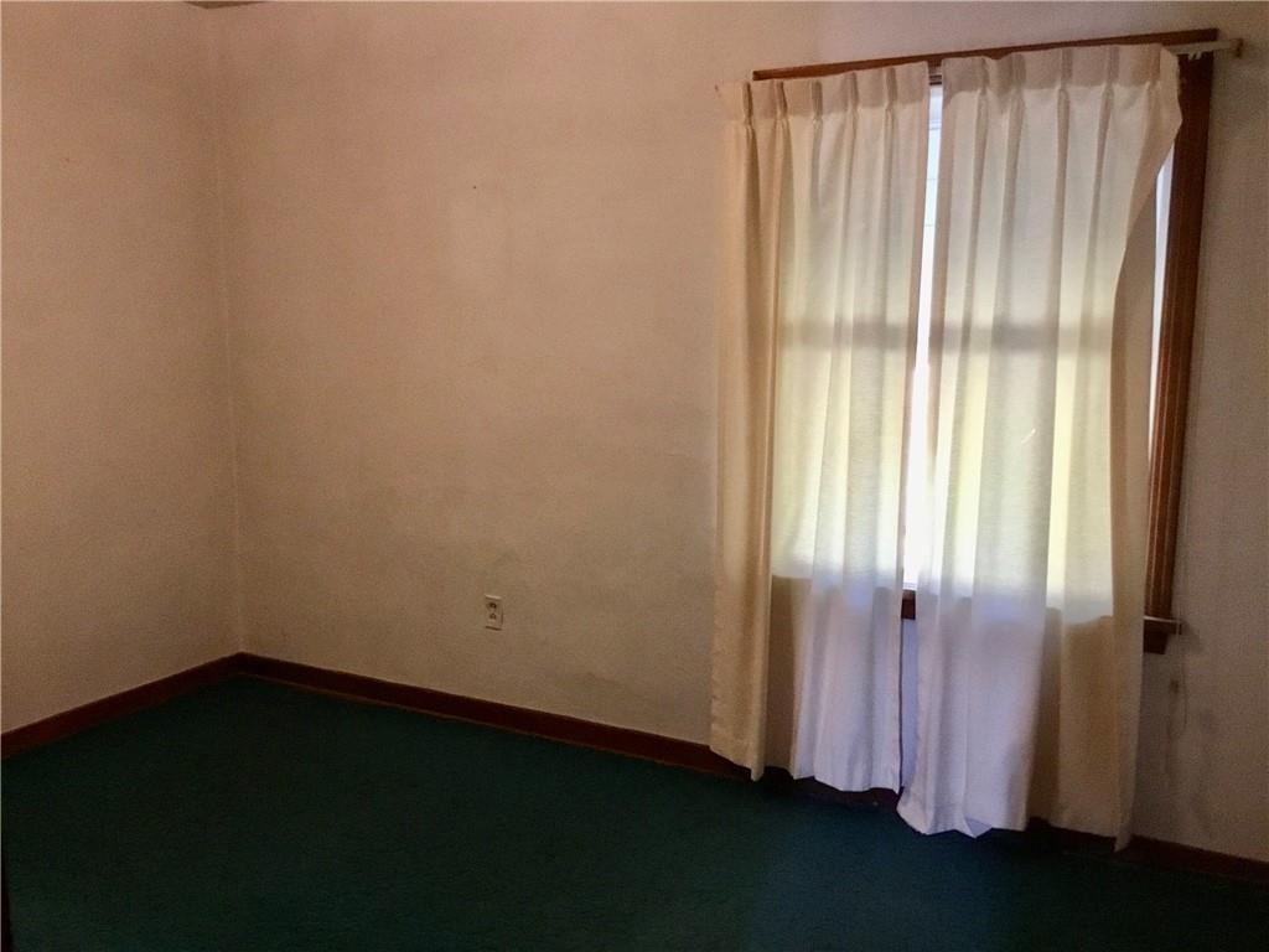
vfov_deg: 45.4
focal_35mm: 31
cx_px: 634
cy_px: 476
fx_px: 1136
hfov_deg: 58.4
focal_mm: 3.3
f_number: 2.4
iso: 250
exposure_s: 1/30
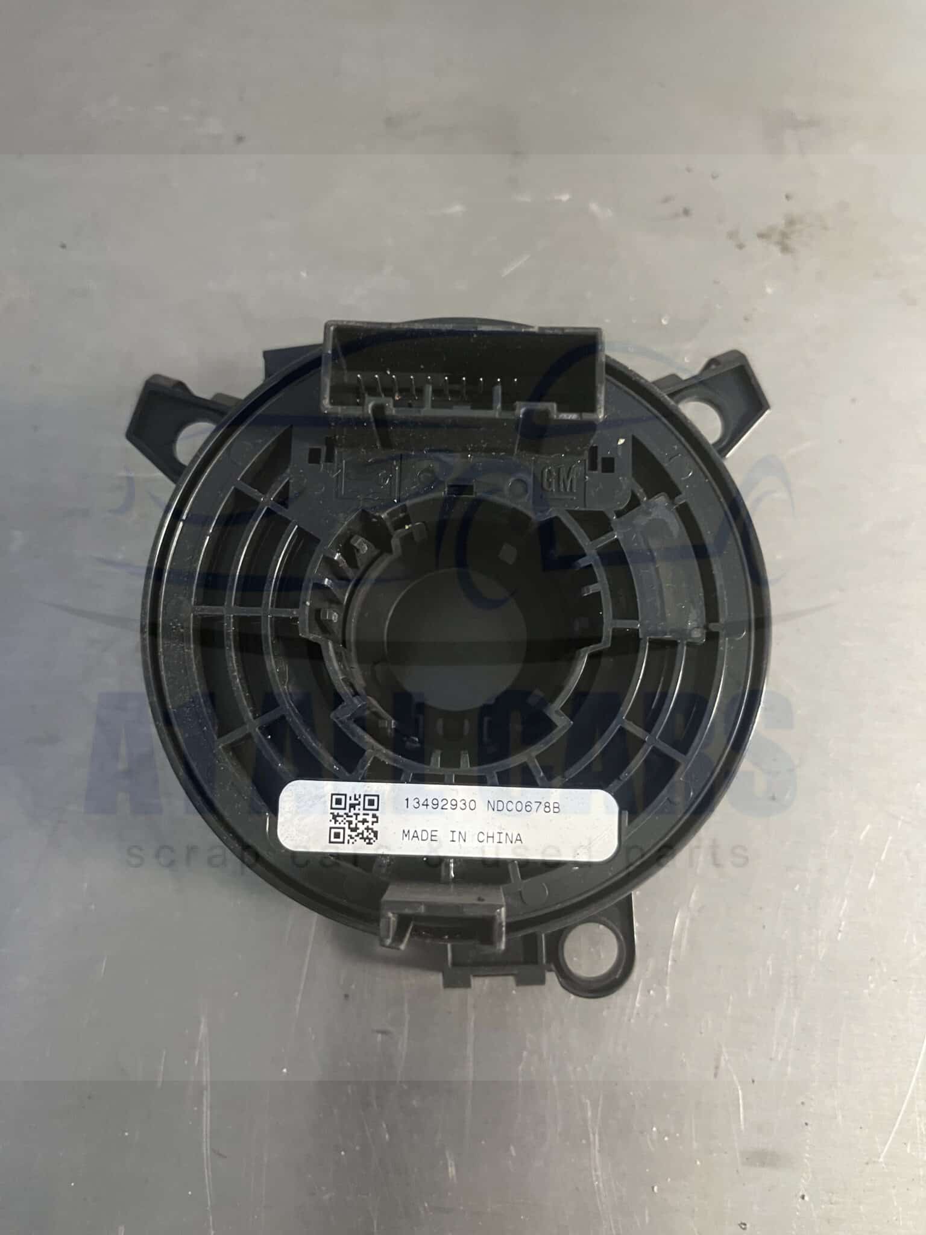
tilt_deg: -73.6
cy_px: 618
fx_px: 927
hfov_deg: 53.1
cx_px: 463
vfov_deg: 67.3
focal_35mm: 26
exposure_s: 1/33
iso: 400
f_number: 1.6
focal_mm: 5.1
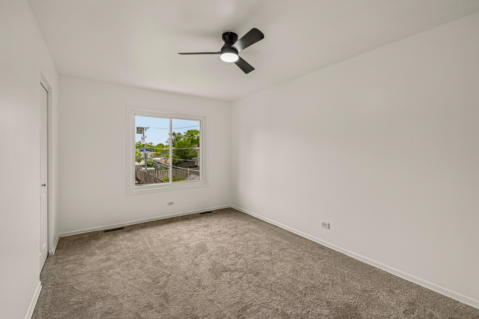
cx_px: 240
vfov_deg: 77.3
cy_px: 160
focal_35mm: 15
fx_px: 200
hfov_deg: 100.4
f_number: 8
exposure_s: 1/40
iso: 100
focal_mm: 10
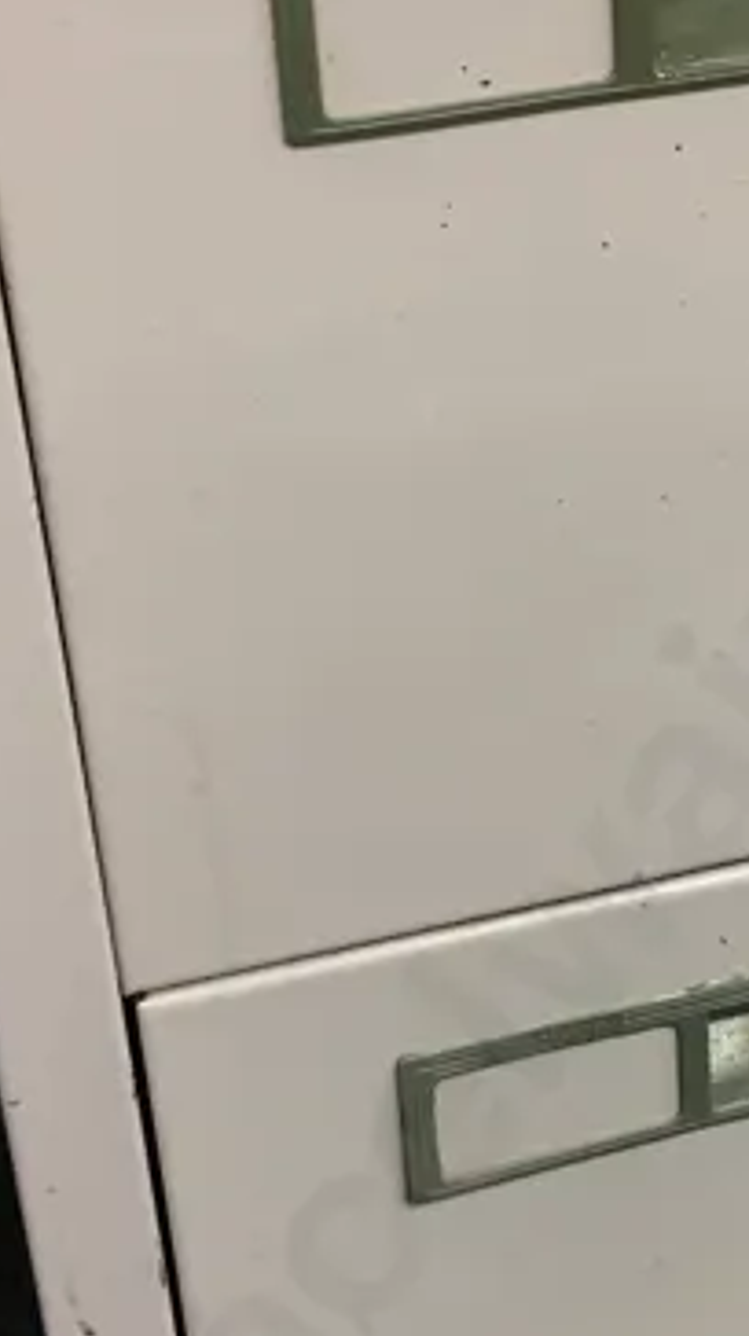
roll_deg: -0.1
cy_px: 540
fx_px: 3151
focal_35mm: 89
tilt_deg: -29.2
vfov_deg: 23.9
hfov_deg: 13.2
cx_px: 881
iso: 40
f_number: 2.2
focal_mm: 4.15
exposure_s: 1/17
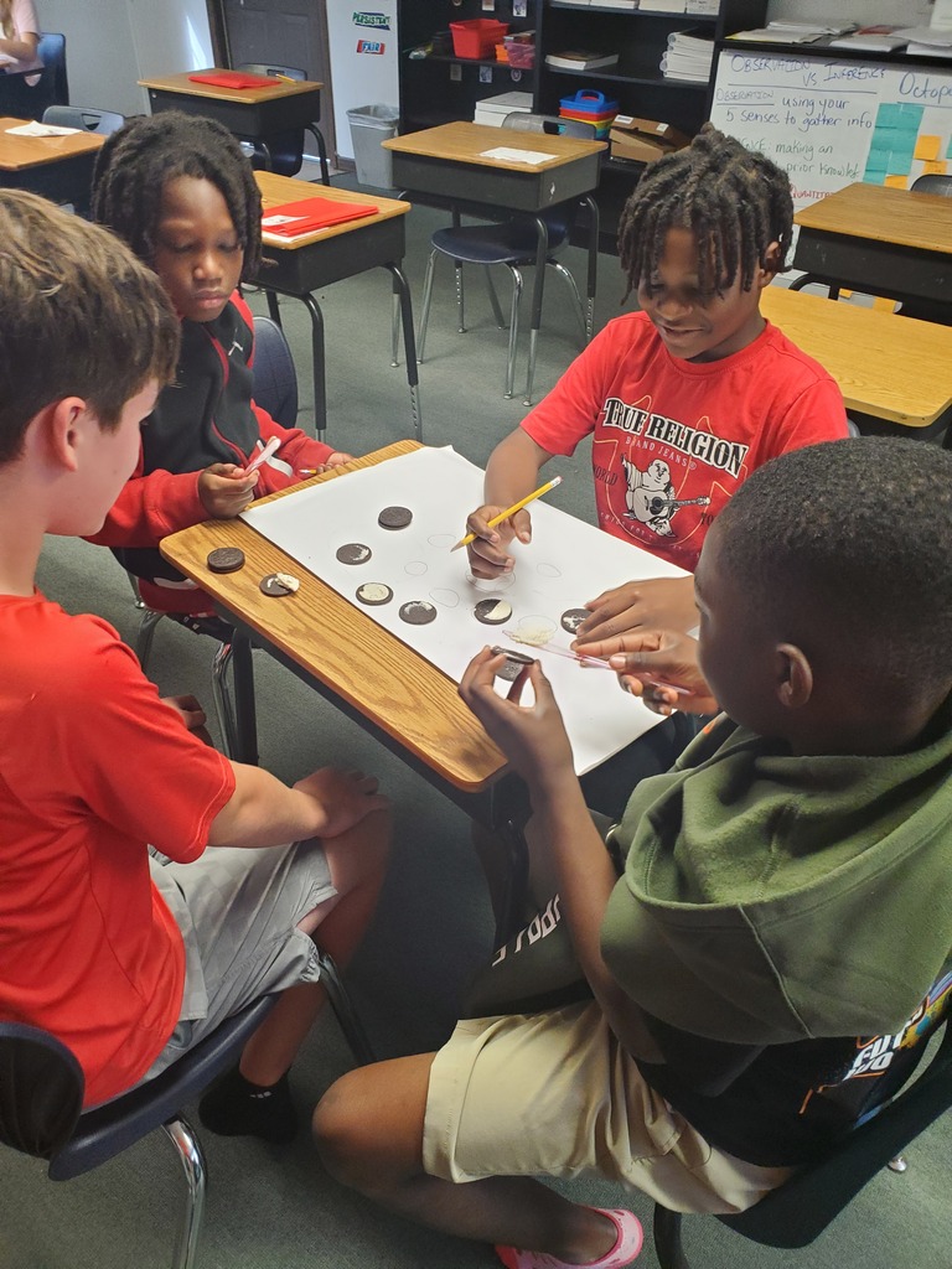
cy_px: 634
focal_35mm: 26
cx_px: 476
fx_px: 953
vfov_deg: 67.3
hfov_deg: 53.1
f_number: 2.4
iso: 320
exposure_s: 1/40
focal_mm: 4.3
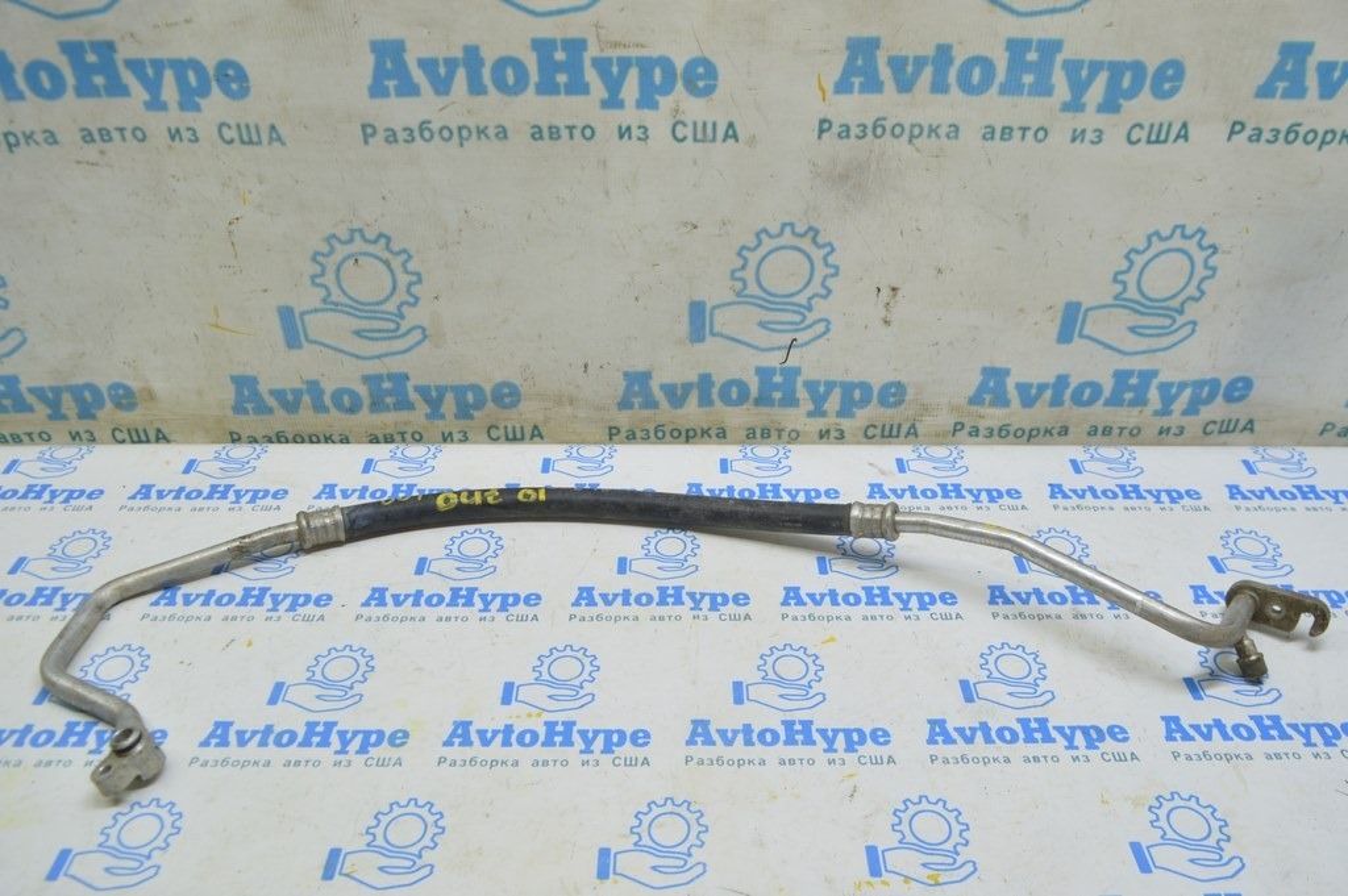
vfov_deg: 47.9
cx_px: 674
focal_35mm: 27
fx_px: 1010
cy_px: 448
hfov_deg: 67.4
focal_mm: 18
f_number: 5.6
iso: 400
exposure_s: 1/20
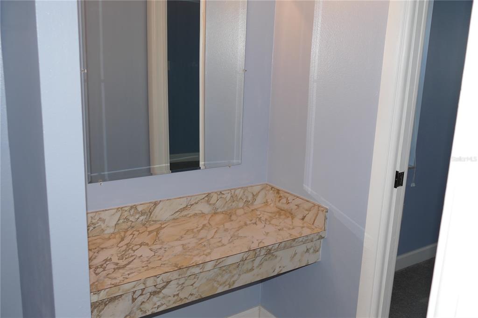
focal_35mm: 34
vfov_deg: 38.9
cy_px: 159
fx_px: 451
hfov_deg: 55.8
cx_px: 239
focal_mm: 12.38
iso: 125
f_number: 3.1
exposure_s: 1/80
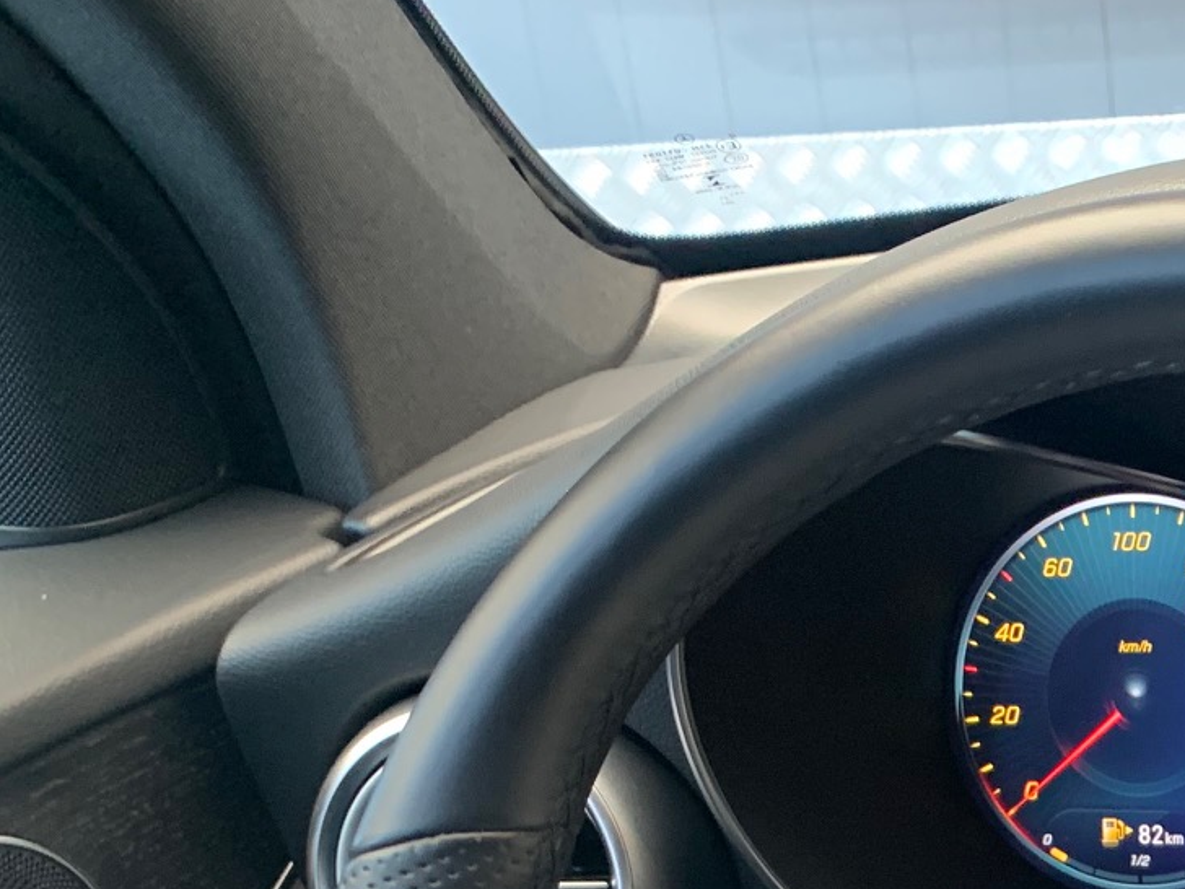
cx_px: 1248
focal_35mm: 72
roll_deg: +4.5
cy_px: 1200
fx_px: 2465
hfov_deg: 25.4
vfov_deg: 18.8
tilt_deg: -29.7
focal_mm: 4.25
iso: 160
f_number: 1.8
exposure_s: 1/50
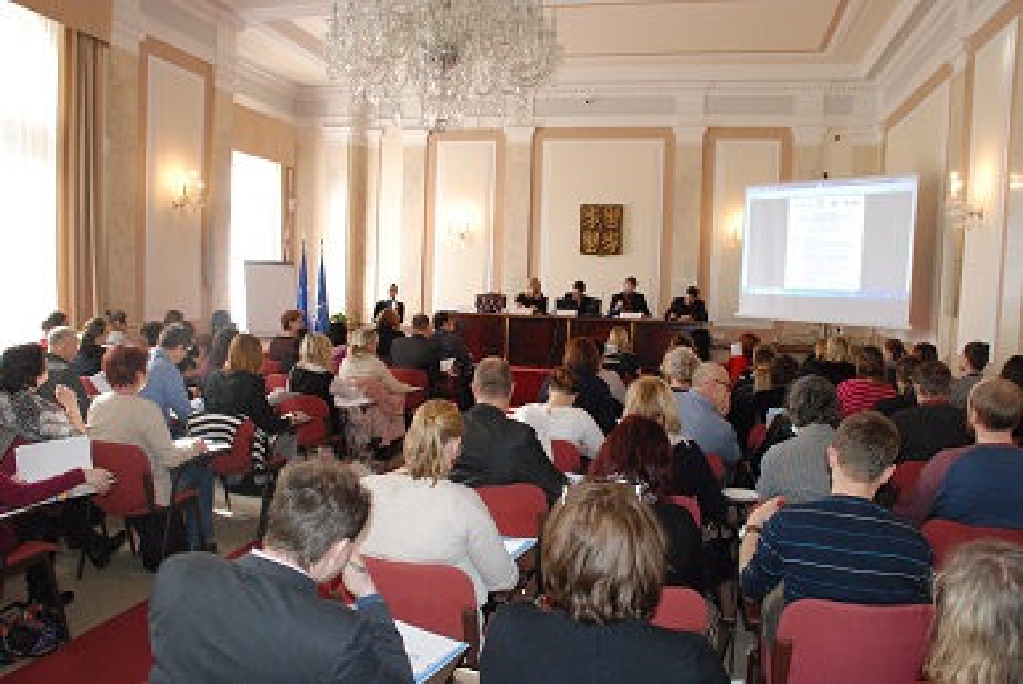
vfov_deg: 48.0
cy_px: 342
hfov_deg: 67.3
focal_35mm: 27
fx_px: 768
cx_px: 512
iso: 1600
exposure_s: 1/60
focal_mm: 18
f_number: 5.6
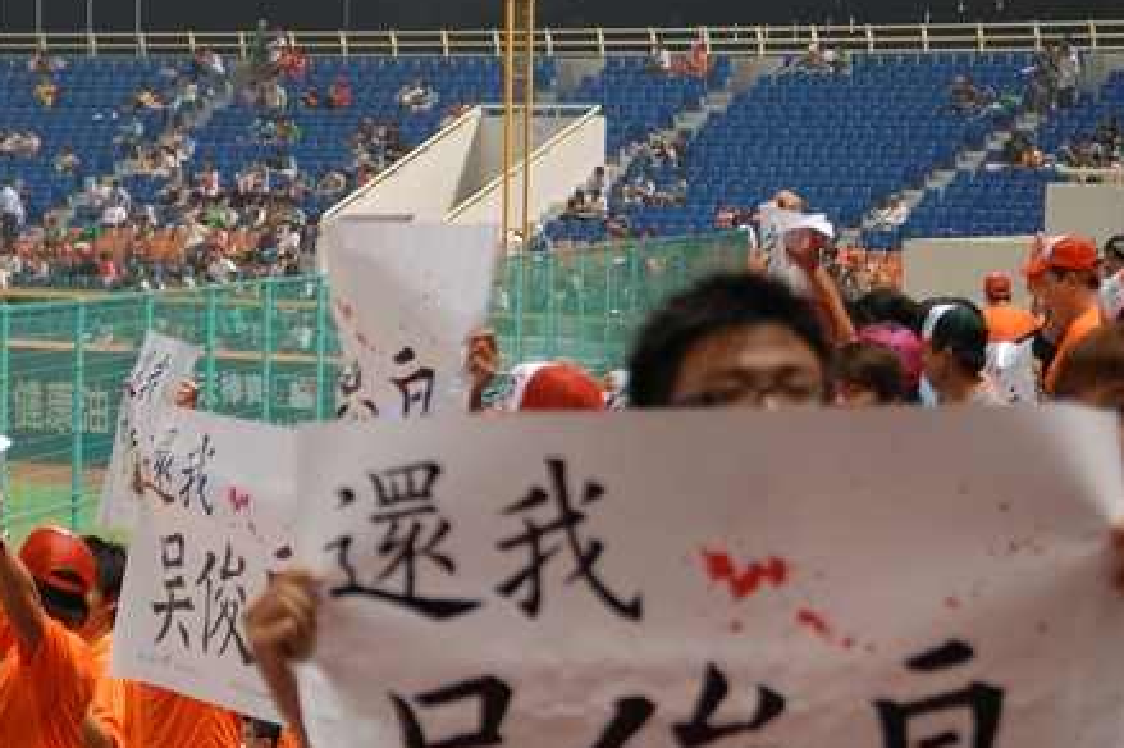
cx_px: 31
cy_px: 526
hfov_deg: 13.2
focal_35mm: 154
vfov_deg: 8.9
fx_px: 4804
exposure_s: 1/60
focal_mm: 44
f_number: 2.8
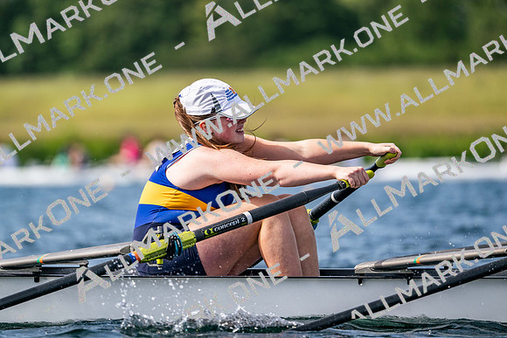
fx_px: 5634
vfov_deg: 3.4
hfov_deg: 5.2
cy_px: 169
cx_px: 254
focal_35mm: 400
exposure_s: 1/2500
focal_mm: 400
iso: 250
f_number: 4.5
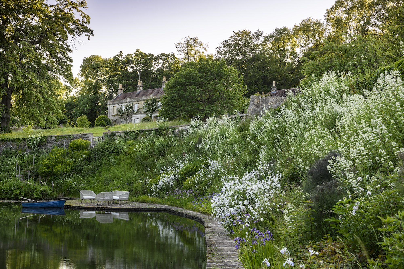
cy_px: 134
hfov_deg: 41.1
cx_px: 202
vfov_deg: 28.1
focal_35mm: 48
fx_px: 539
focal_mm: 48
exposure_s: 1/5
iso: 64
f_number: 16
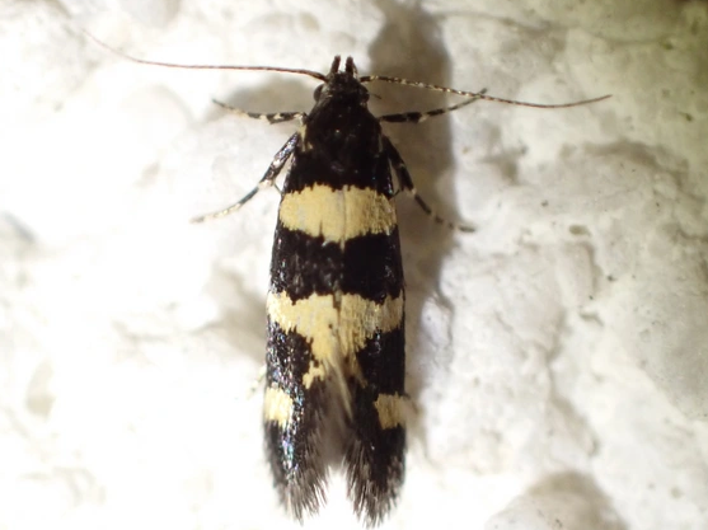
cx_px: 341
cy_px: 276
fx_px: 2351
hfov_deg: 17.1
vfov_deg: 12.9
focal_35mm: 115
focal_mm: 18
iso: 500
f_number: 4.9
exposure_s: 1/60
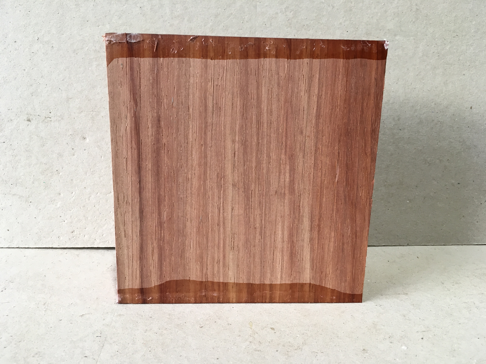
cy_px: 182
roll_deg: -1.2
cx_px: 243
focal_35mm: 29
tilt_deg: -15.5
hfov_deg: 61.7
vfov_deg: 48.2
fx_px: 407
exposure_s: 1/30
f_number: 2.2
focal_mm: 4.15
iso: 32
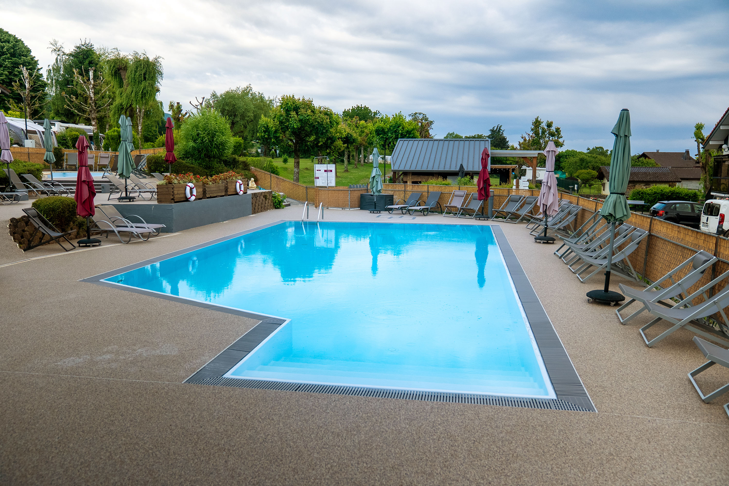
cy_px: 243
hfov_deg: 63.7
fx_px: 587
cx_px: 364
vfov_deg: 45.0
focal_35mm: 29
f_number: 2.8
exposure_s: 1/250
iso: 500
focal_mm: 29
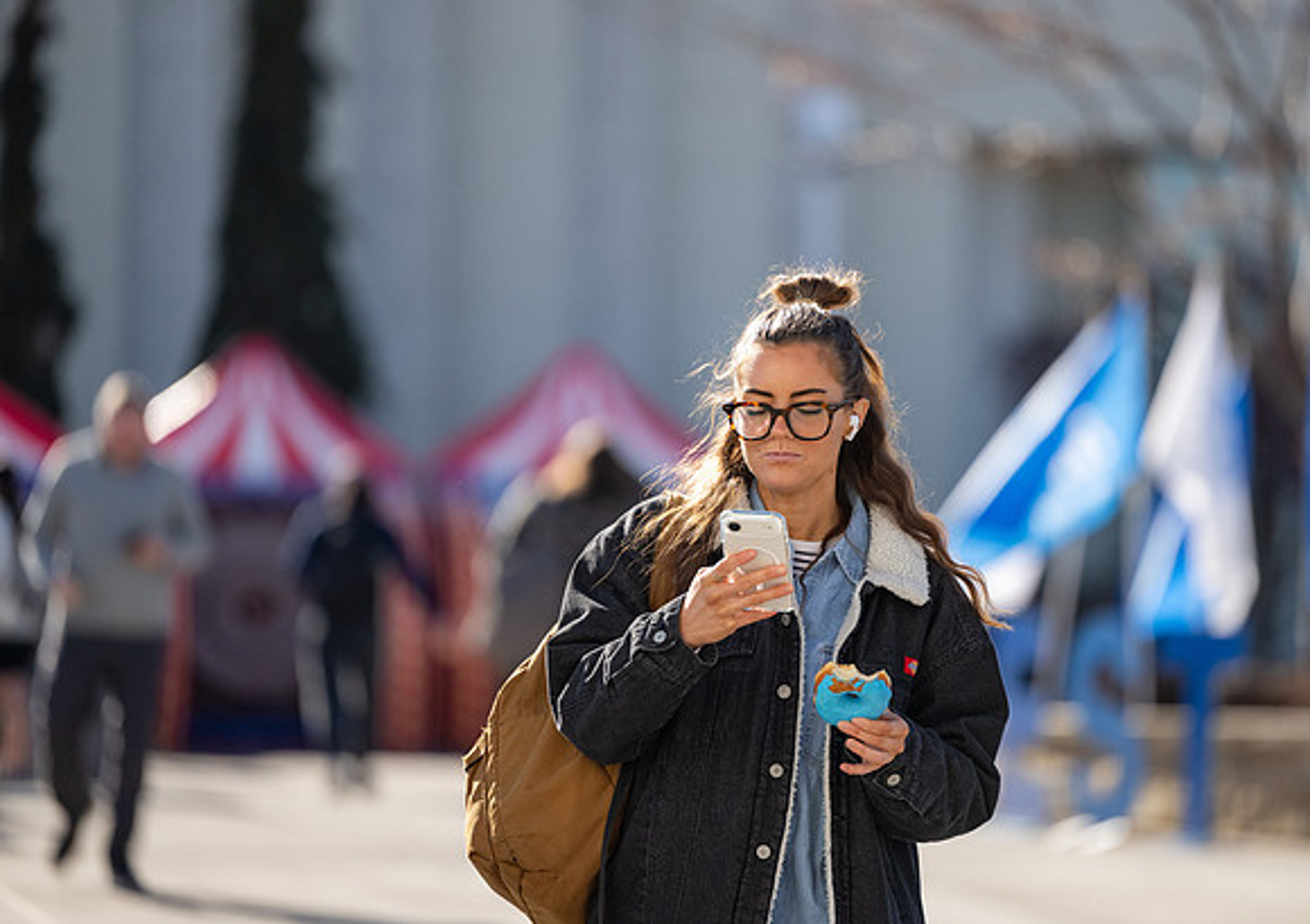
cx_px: 760
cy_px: 418
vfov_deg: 6.3
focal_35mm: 228
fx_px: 8439
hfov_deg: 8.9
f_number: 2.8
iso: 640
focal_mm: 200
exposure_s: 1/6400
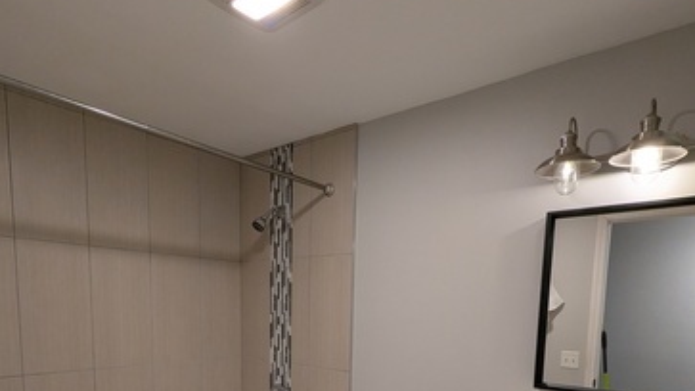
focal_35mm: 24
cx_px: 344
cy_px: 358
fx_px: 442
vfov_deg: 43.2
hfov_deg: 76.3
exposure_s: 1/120
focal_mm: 2.35
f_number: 2.2
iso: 351
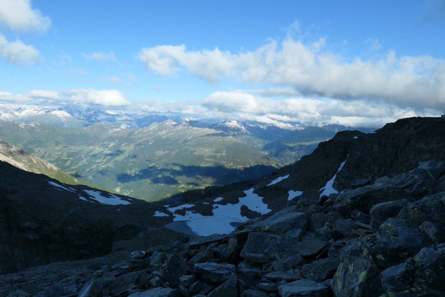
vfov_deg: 53.1
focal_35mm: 24
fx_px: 297
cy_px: 148
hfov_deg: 73.7
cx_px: 222
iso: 200
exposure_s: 1/800
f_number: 5
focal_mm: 8.9
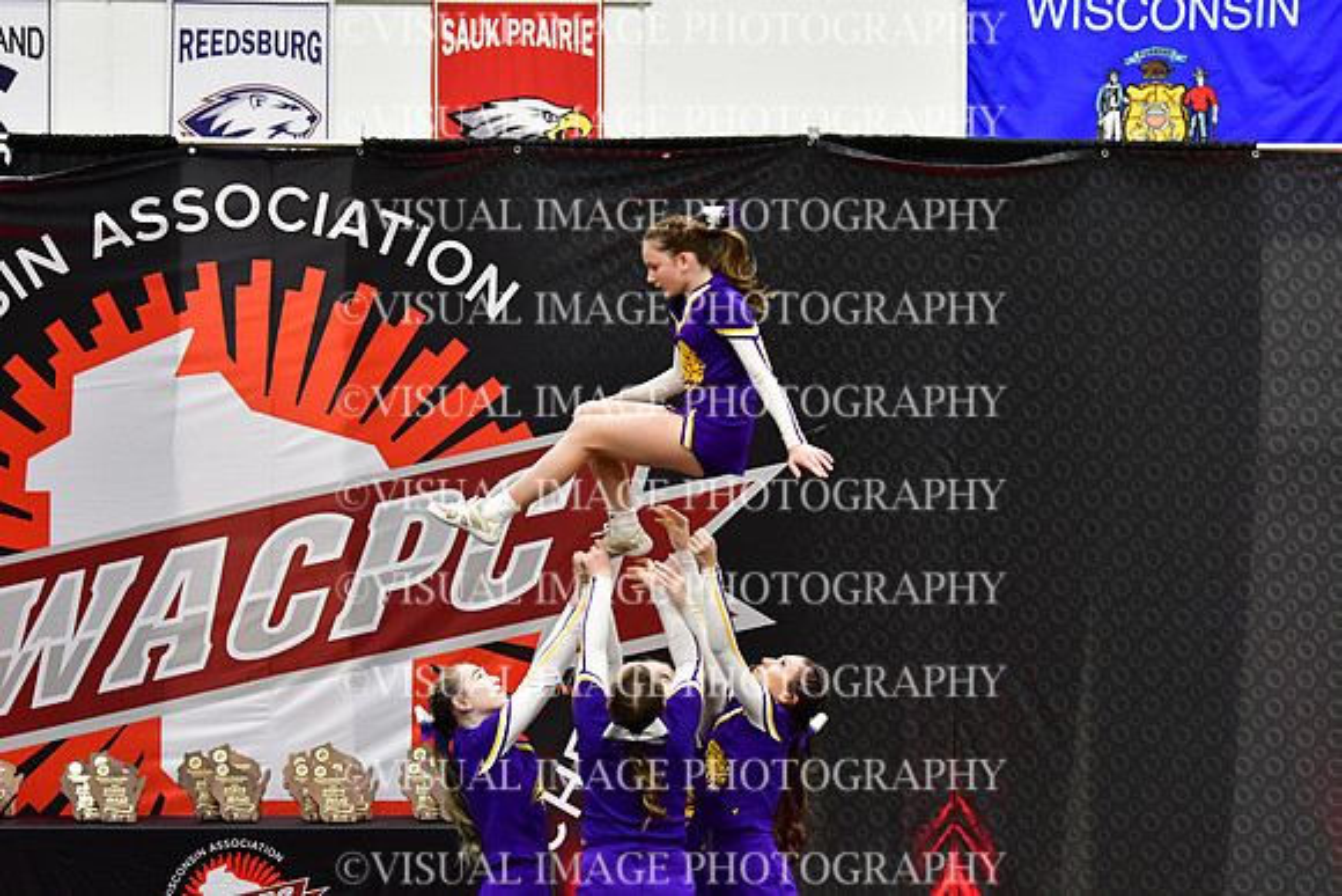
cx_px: 671
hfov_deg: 12.2
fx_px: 6264
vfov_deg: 8.2
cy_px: 448
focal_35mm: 168
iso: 5000
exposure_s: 1/500
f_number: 3.5
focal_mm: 112
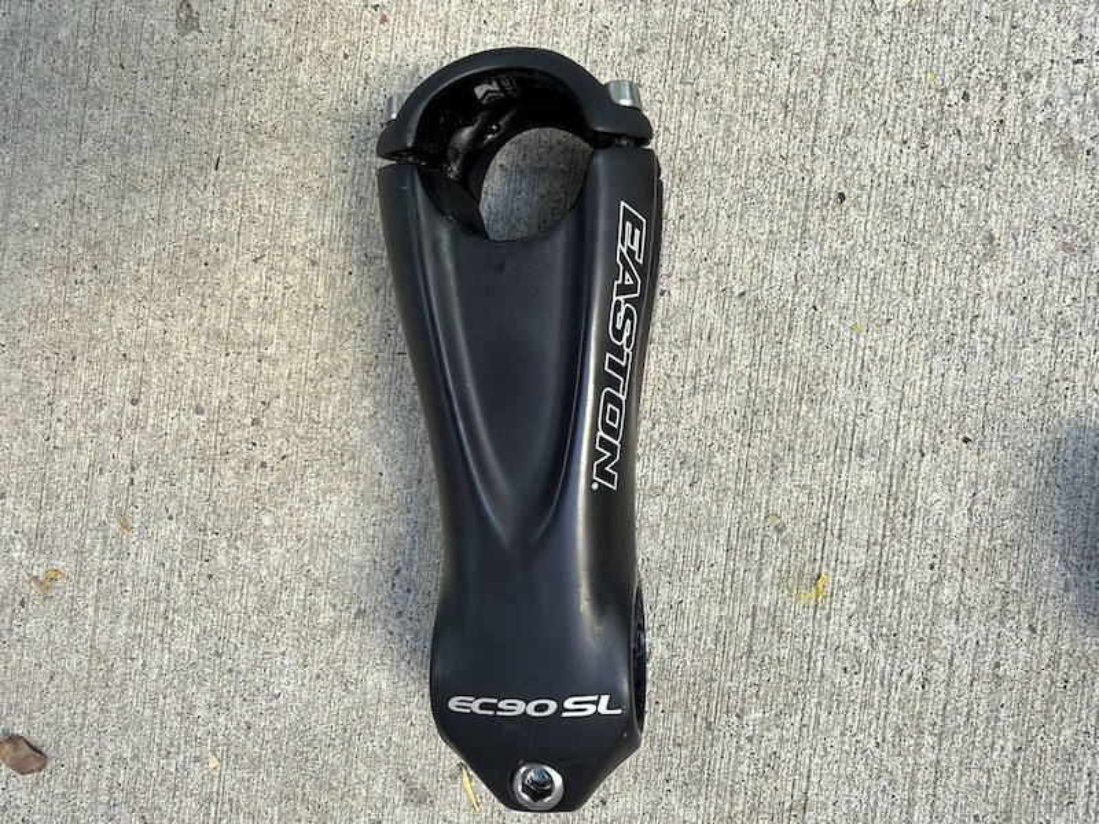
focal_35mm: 25
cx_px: 550
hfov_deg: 69.4
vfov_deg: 54.9
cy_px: 412
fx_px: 794
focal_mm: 2.22
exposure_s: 1/121
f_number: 2.2
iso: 125
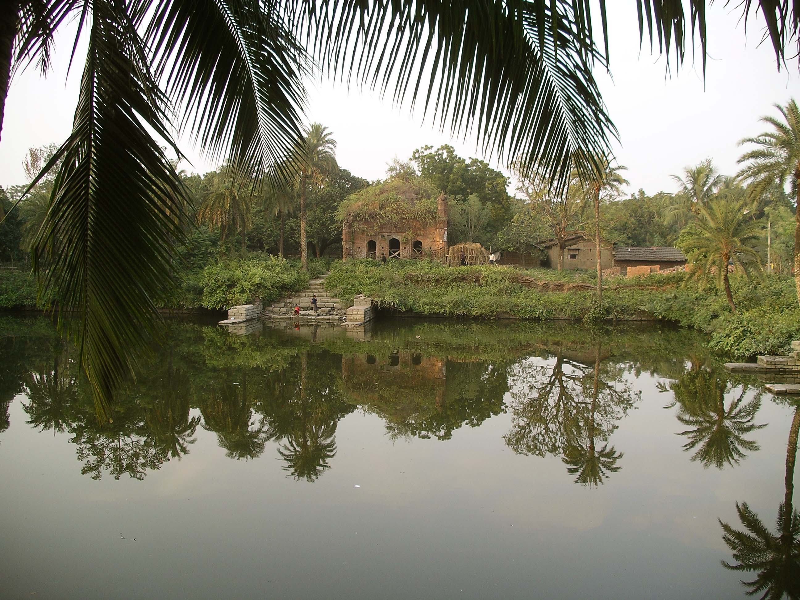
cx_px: 400
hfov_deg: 50.1
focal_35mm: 37
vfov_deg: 38.7
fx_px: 855
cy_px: 300
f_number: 2.8
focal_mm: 7.8
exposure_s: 1/138
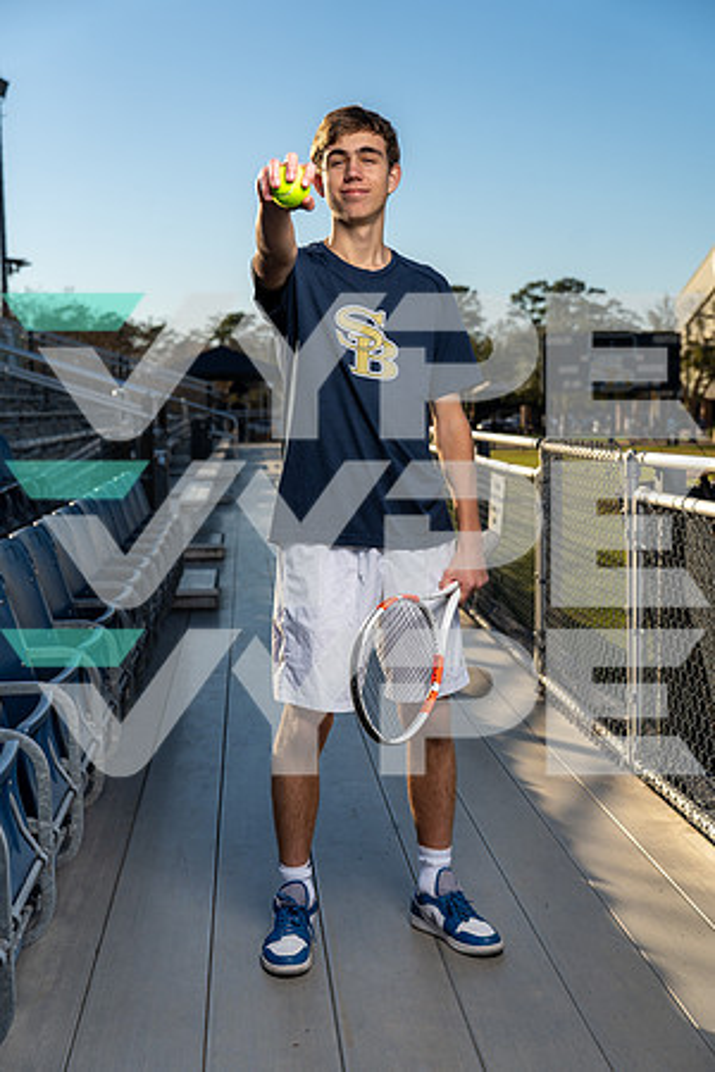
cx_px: 358
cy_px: 536
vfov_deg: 41.9
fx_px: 1400
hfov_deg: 28.6
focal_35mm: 47
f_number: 4.5
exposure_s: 1/1000
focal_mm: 47
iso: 100
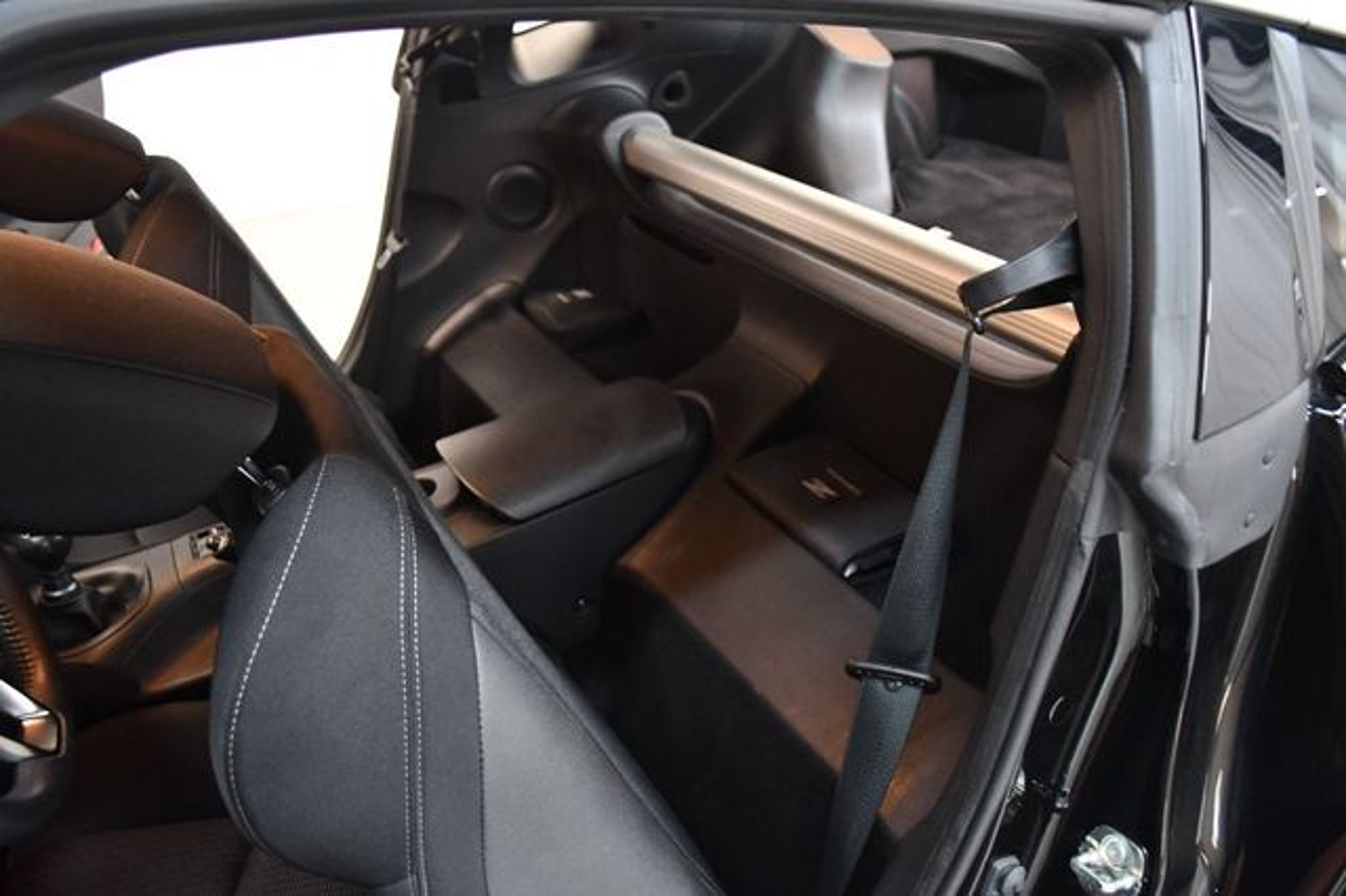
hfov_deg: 67.4
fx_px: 1009
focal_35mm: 27
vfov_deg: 47.9
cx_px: 673
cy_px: 448
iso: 5000
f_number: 3.5
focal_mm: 18
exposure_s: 1/60
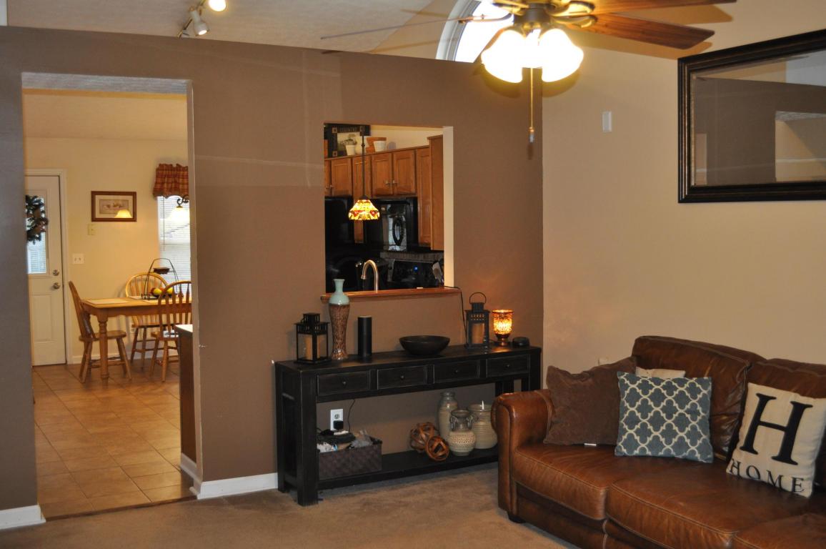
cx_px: 413
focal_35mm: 39
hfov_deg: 49.6
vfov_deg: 34.1
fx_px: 894
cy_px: 274
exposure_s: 1/60
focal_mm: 26
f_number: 4.2
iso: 800
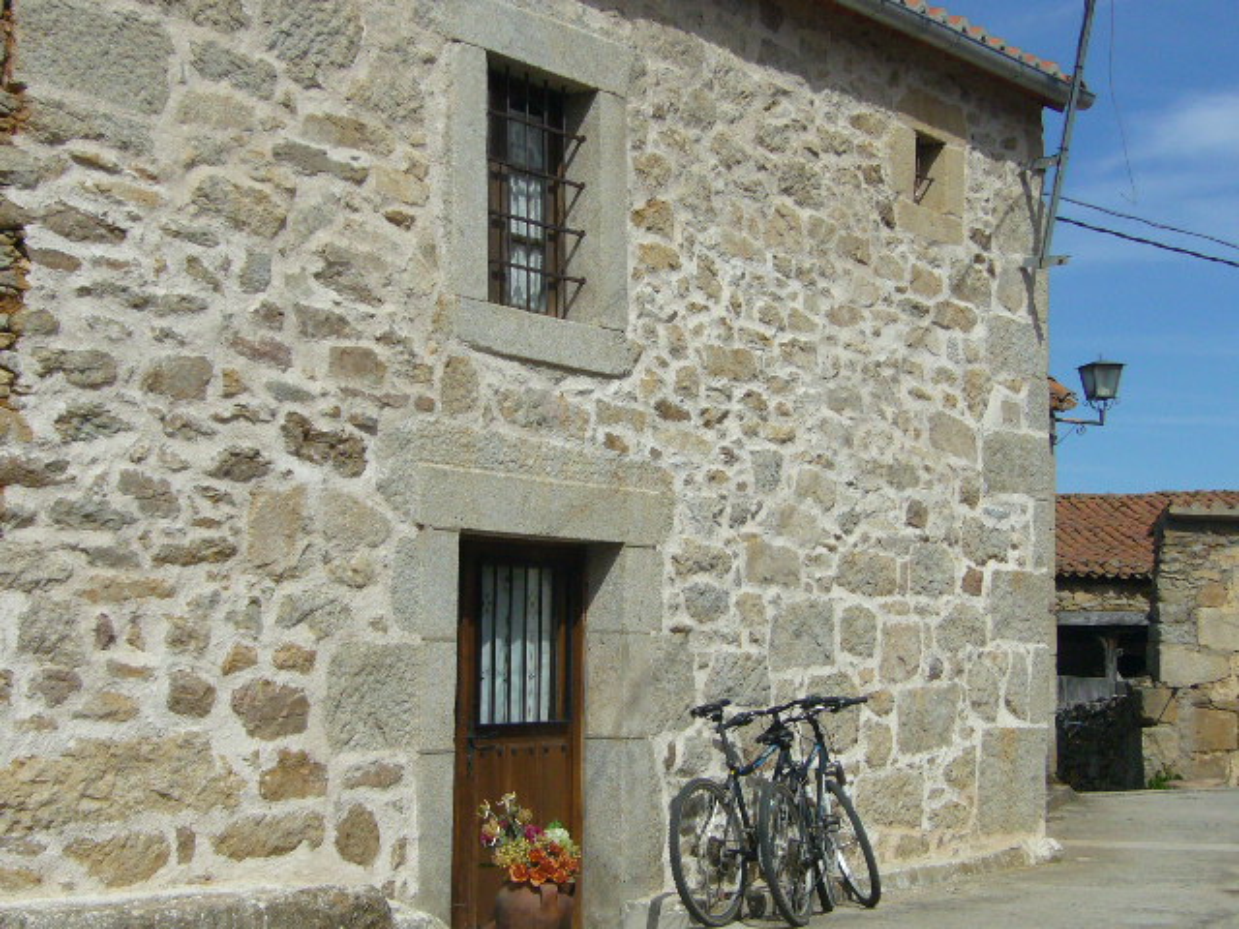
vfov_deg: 24.0
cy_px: 464
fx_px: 2183
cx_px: 620
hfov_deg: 31.7
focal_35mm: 61
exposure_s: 1/800
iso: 100
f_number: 6.3
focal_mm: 7.5
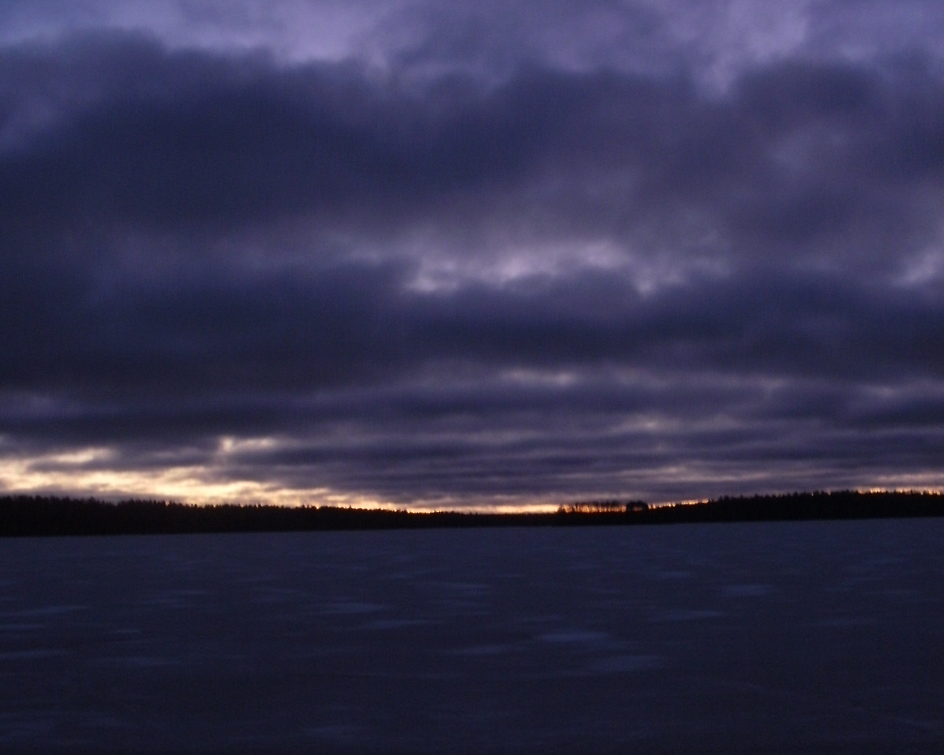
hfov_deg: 39.5
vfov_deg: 32.0
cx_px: 473
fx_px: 1313
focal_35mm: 47
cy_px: 463
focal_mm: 6.3
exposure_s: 1/10
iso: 125
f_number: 3.5
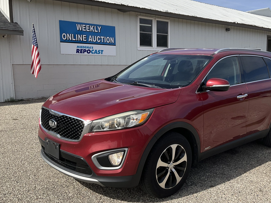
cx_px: 163
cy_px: 105
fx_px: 298
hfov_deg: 48.7
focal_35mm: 38
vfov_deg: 37.7
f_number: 1.8
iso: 25
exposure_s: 1/2058
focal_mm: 3
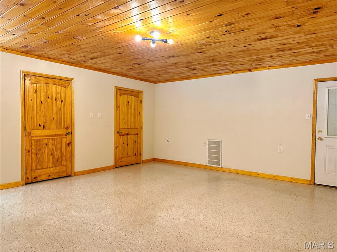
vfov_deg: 56.8
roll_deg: -1.2
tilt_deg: -1.2
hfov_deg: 71.6
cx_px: 168
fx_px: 234
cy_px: 126
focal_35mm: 24
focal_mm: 6.76
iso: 320
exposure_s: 1/60
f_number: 1.78
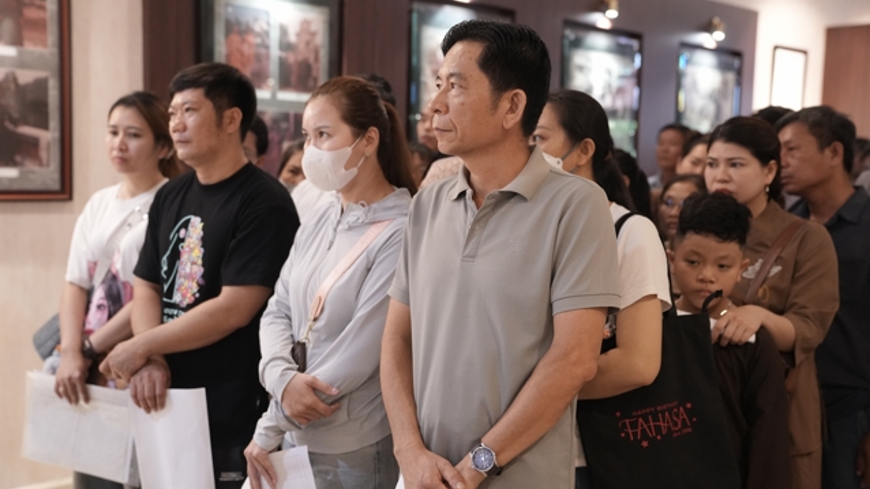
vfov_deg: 24.9
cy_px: 246
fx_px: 1107
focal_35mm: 48
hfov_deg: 42.9
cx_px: 438
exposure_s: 1/125
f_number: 2.8
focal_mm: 45
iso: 5000
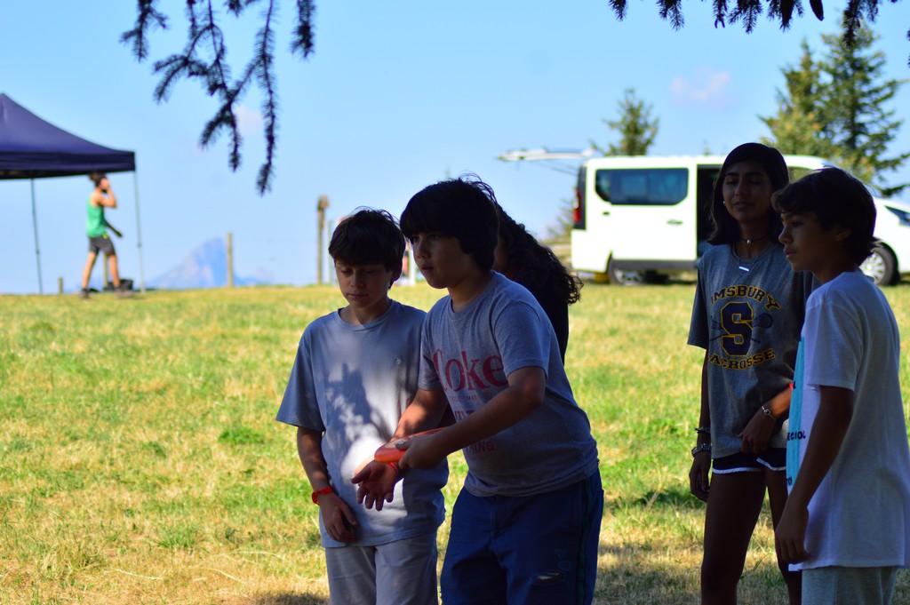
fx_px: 3107
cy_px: 302
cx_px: 455
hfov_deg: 16.7
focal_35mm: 123
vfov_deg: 11.1
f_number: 4
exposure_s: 1/1250
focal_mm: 82
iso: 200
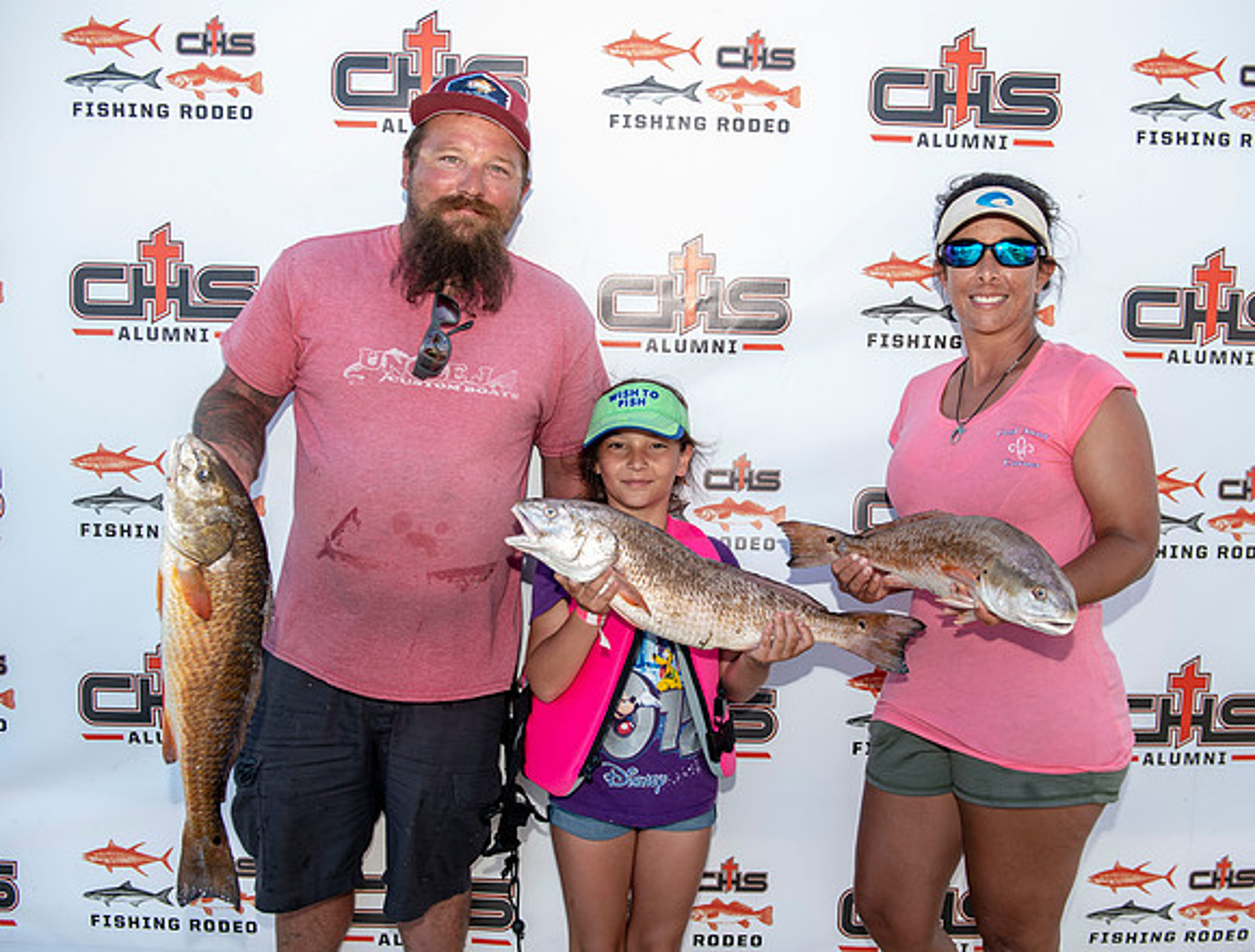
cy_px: 500
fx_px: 1347
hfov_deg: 49.9
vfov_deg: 38.9
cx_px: 669
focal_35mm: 37
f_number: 4
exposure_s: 1/160
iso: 50
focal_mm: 32
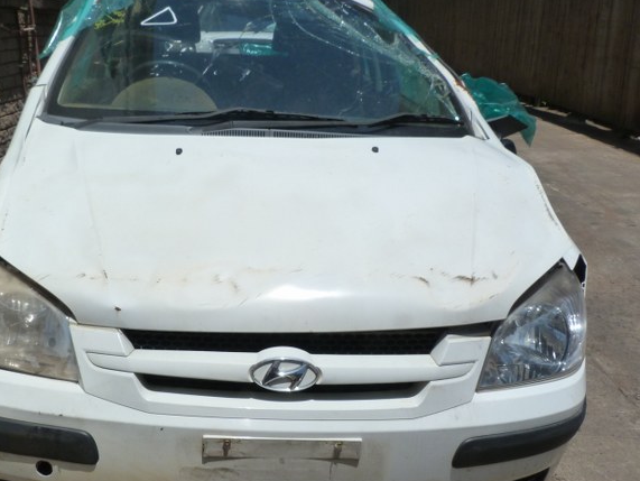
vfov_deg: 40.7
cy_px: 269
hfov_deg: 52.1
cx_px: 247
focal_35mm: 35
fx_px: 648
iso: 125
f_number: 5.6
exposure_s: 1/800
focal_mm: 4.5
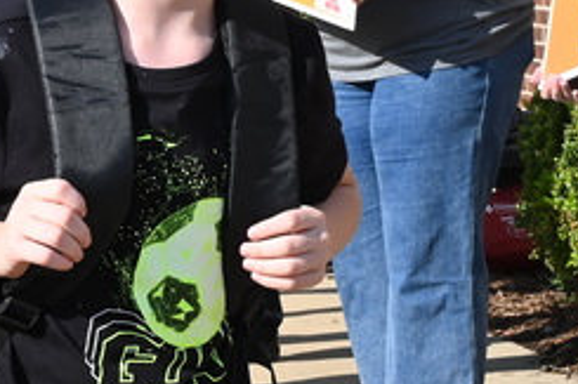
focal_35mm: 188
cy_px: -11
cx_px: 175
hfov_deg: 10.9
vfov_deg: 7.3
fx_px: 3016
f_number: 13
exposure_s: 1/640
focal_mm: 45
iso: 800
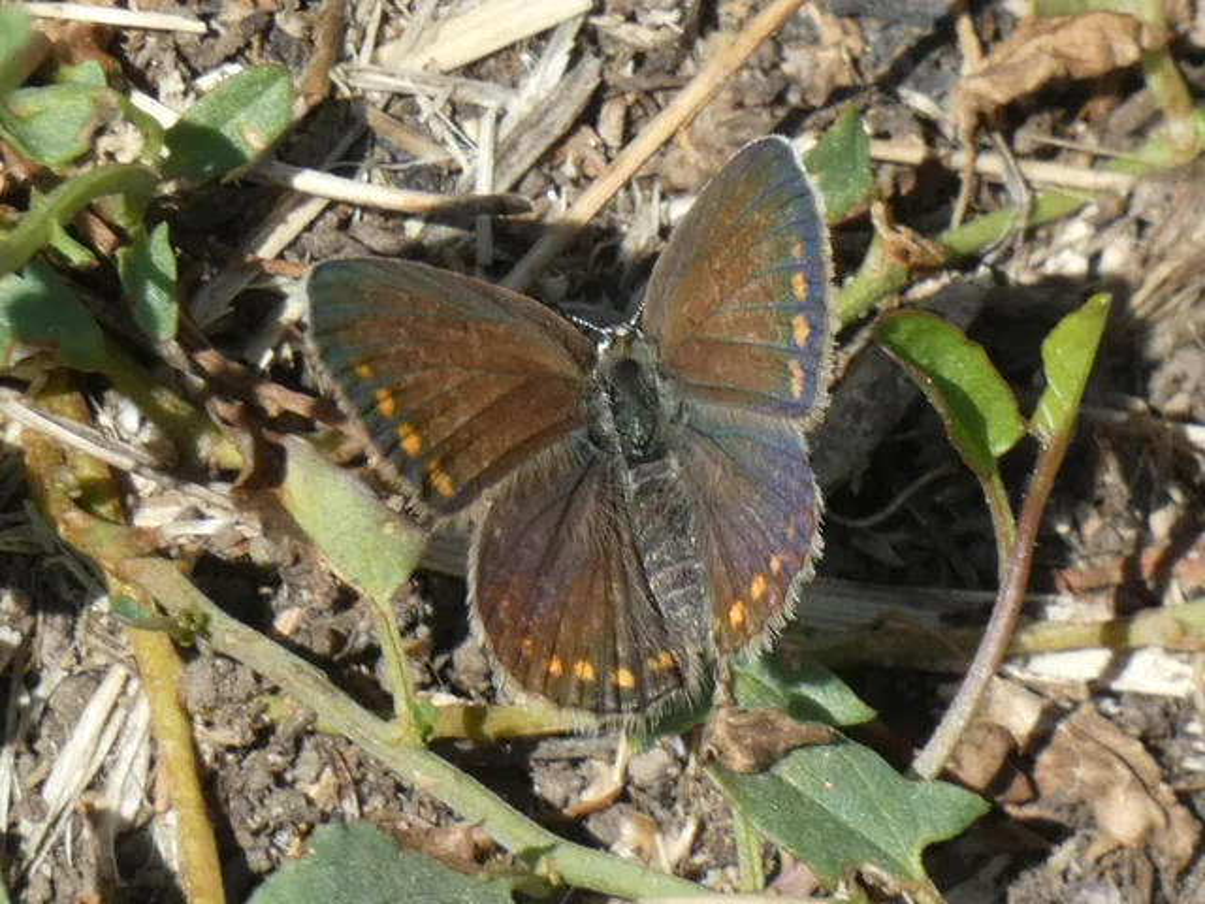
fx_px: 12601
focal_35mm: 362
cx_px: 602
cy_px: 452
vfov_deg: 4.1
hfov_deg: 5.5
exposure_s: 1/125
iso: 80
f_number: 5.6
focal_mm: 64.9
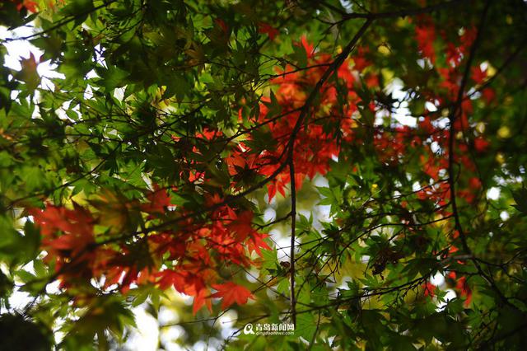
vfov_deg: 24.2
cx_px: 264
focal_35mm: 56
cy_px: 176
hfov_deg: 35.7
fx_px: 819
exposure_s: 1/125
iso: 200
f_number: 2.8
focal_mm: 56
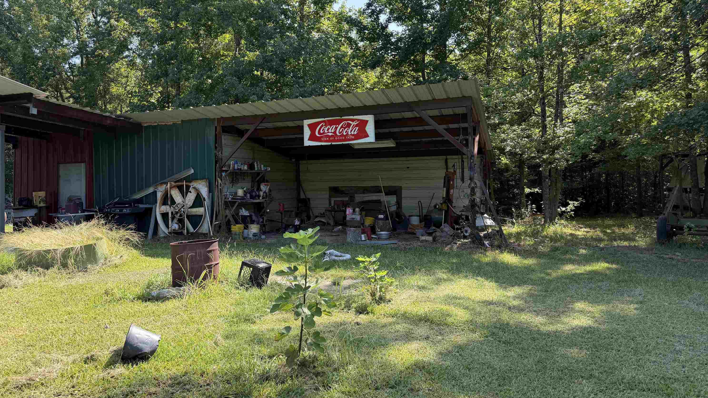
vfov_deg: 42.8
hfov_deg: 69.8
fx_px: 507
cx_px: 343
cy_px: 167
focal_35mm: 27
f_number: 1.78
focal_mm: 6.76
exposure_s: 1/898
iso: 100
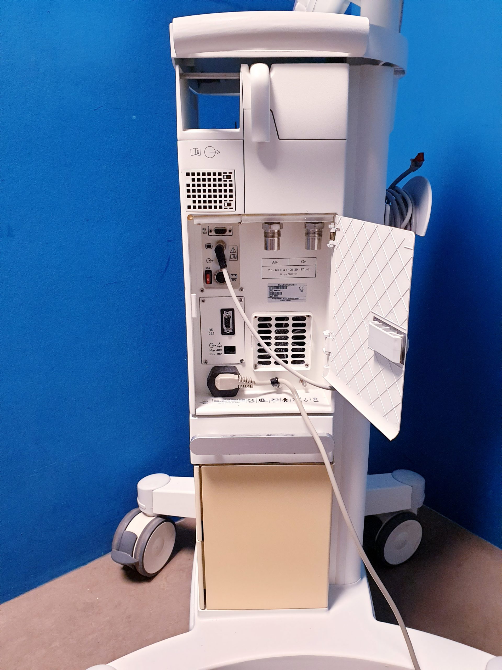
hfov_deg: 53.1
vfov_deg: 67.3
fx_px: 503
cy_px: 335
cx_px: 251
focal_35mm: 26
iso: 320
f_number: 2.4
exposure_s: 1/33
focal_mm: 4.3
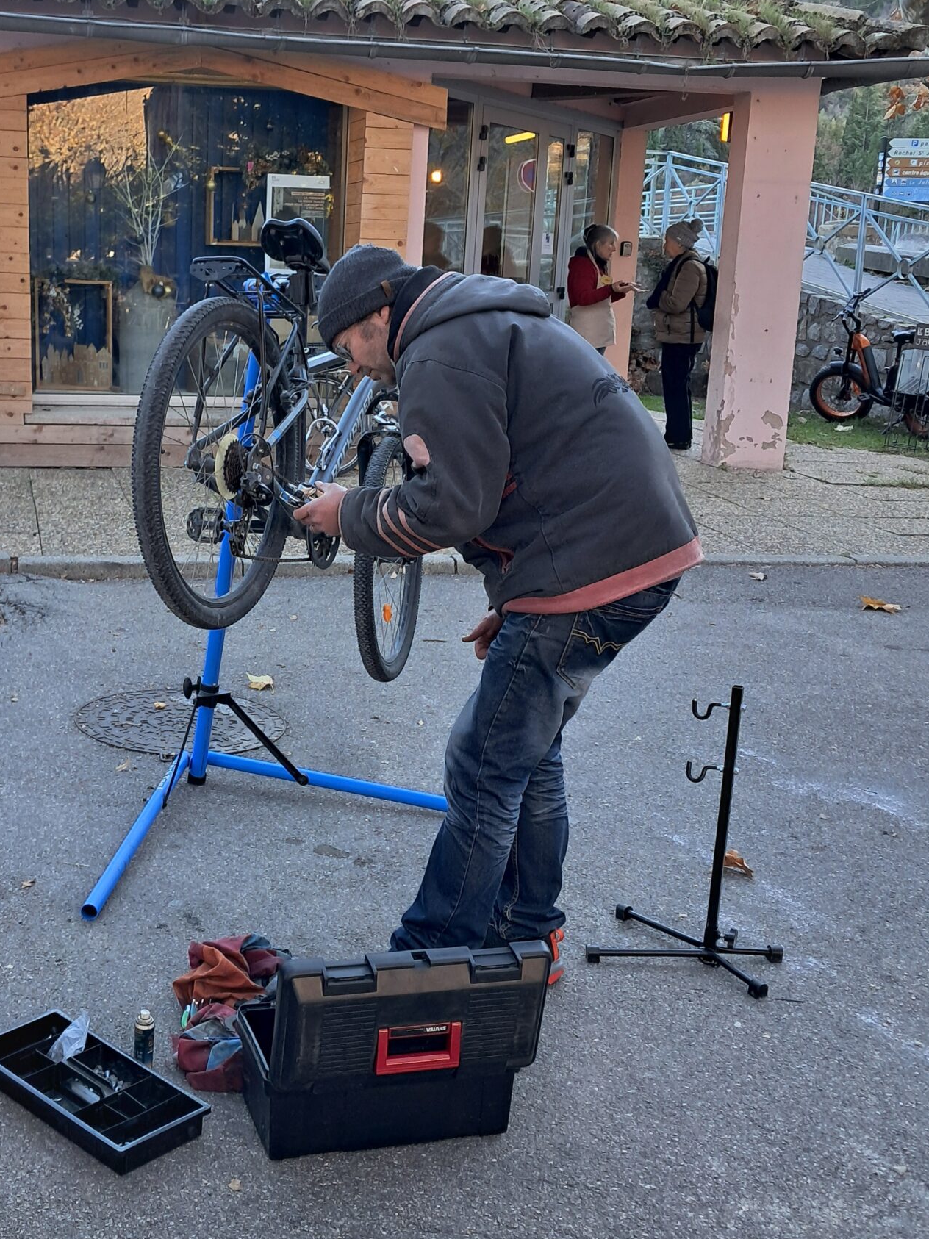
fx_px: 1467
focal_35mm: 41
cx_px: 267
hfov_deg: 34.6
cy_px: 595
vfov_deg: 45.8
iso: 50
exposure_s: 1/60
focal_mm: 4
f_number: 1.8
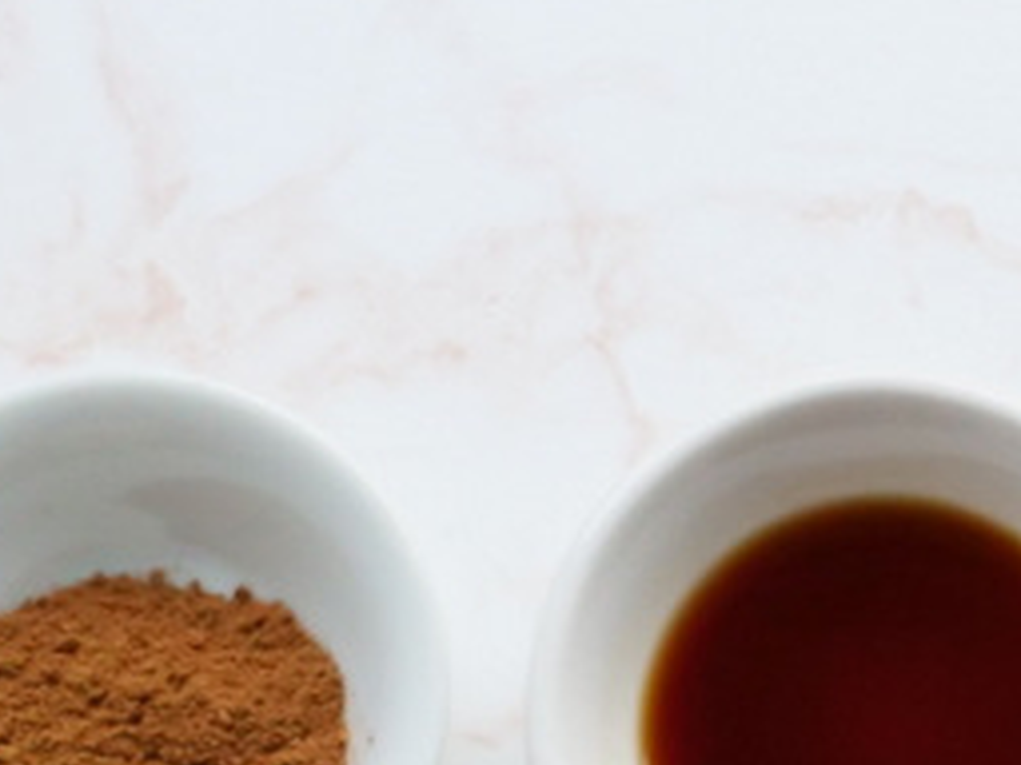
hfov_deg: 10.9
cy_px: 1701
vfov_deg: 7.8
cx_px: 1280
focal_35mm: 178
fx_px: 5250
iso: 1250
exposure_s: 1/60
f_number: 3.2
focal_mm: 19
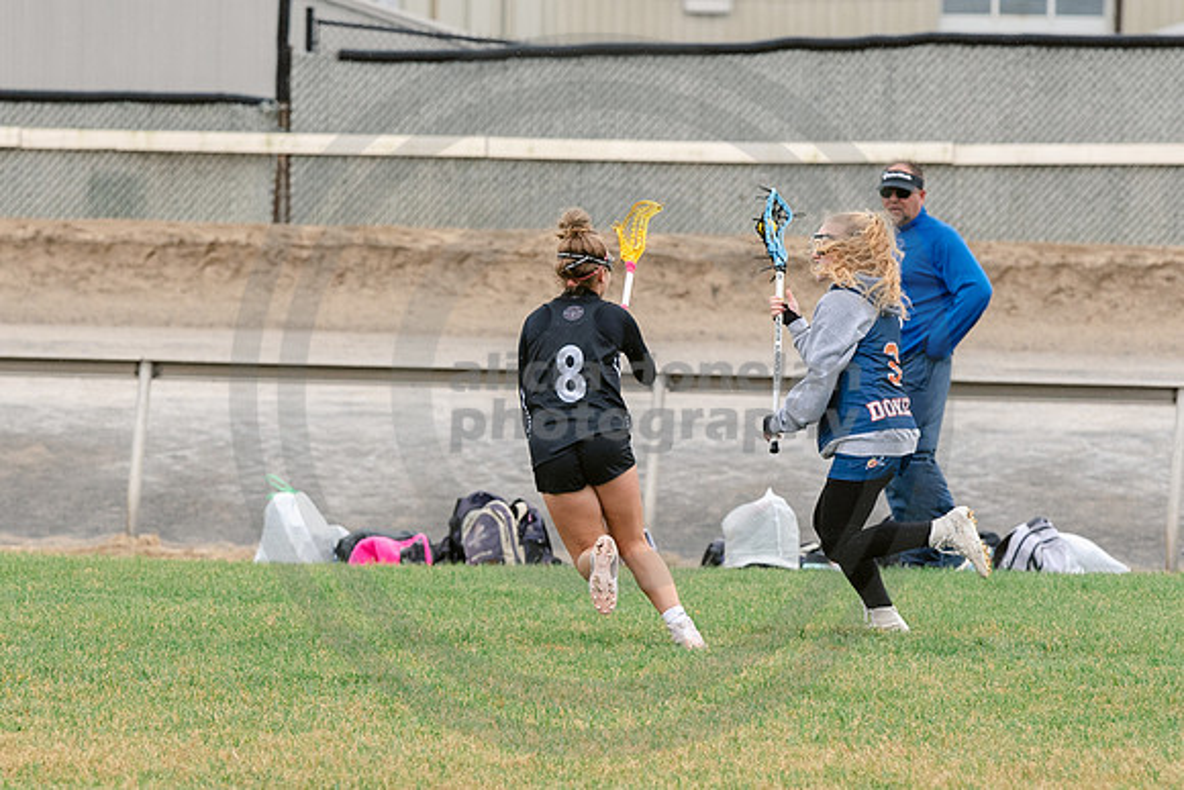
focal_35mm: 372
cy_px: 580
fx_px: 12223
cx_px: 512
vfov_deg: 3.7
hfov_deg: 5.5
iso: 400
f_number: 4.5
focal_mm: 155
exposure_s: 1/1250
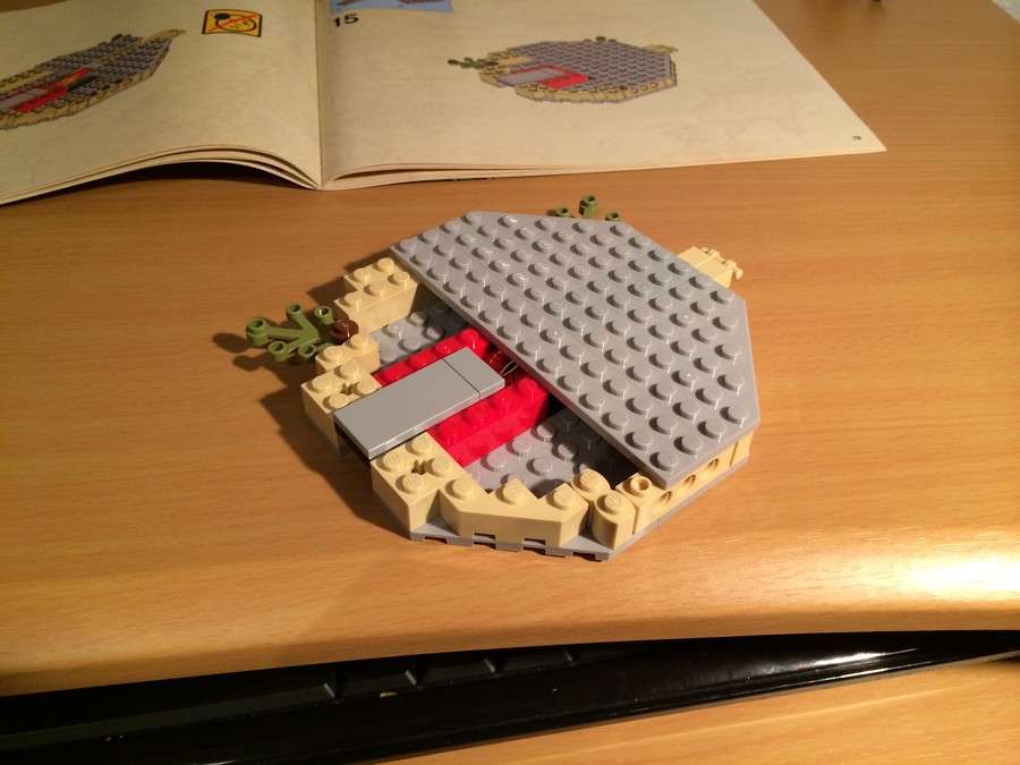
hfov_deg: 60.0
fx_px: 884
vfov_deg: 46.8
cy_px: 382
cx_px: 510
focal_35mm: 30
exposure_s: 1/33
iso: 200
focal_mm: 4.12
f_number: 2.2
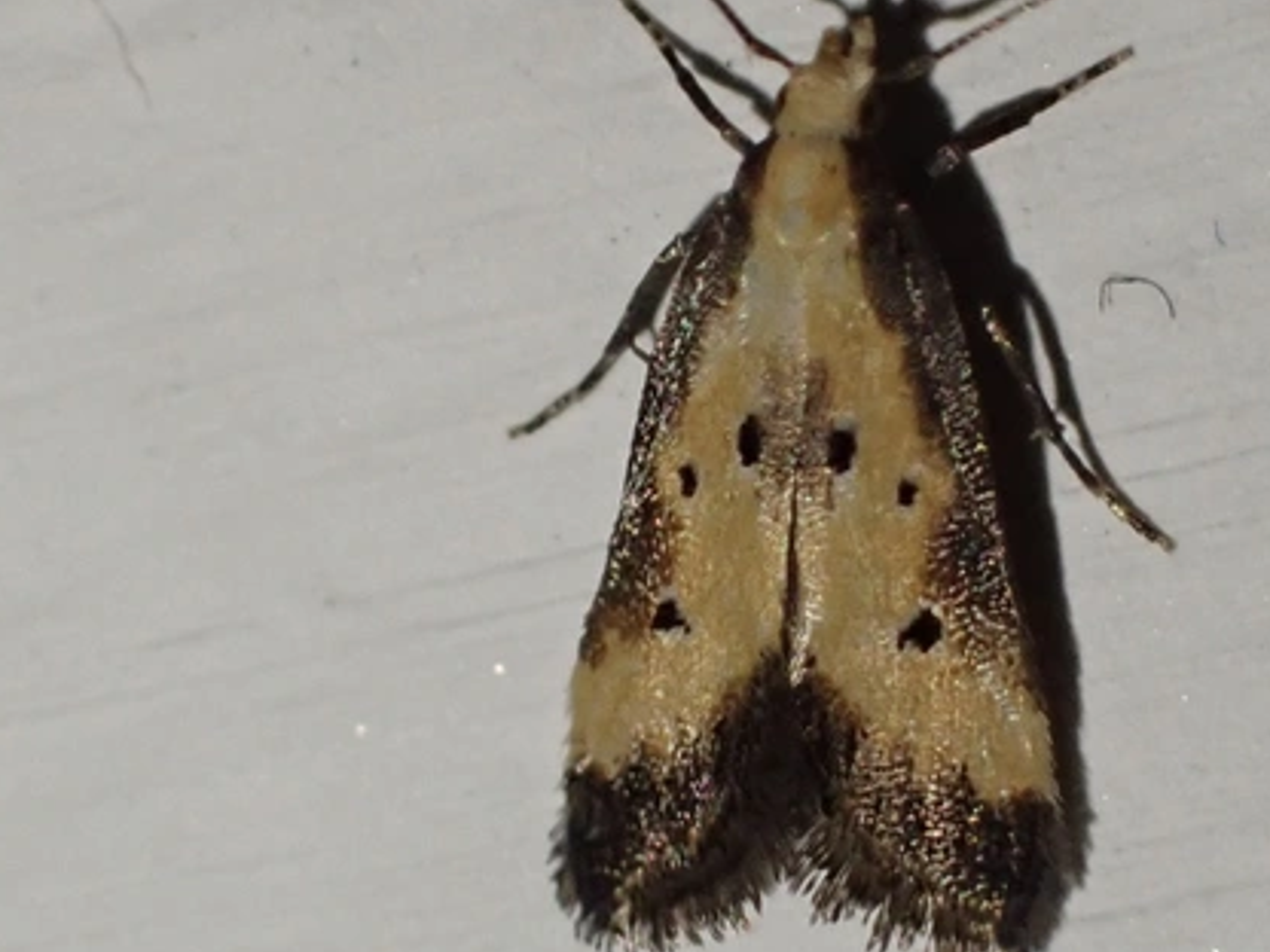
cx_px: 812
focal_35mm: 154
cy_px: 360
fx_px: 5650
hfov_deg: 12.8
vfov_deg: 9.6
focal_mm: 18
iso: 500
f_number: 4.9
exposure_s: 1/250
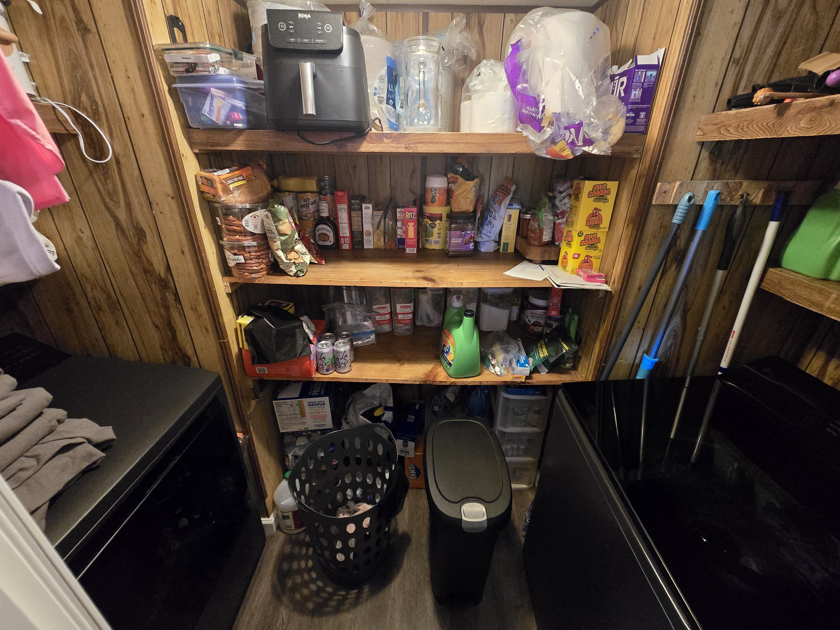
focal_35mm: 13
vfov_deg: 89.9
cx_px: 420
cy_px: 315
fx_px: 315
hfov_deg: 106.2
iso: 1600
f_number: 2.2
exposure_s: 1/60
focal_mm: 2.2
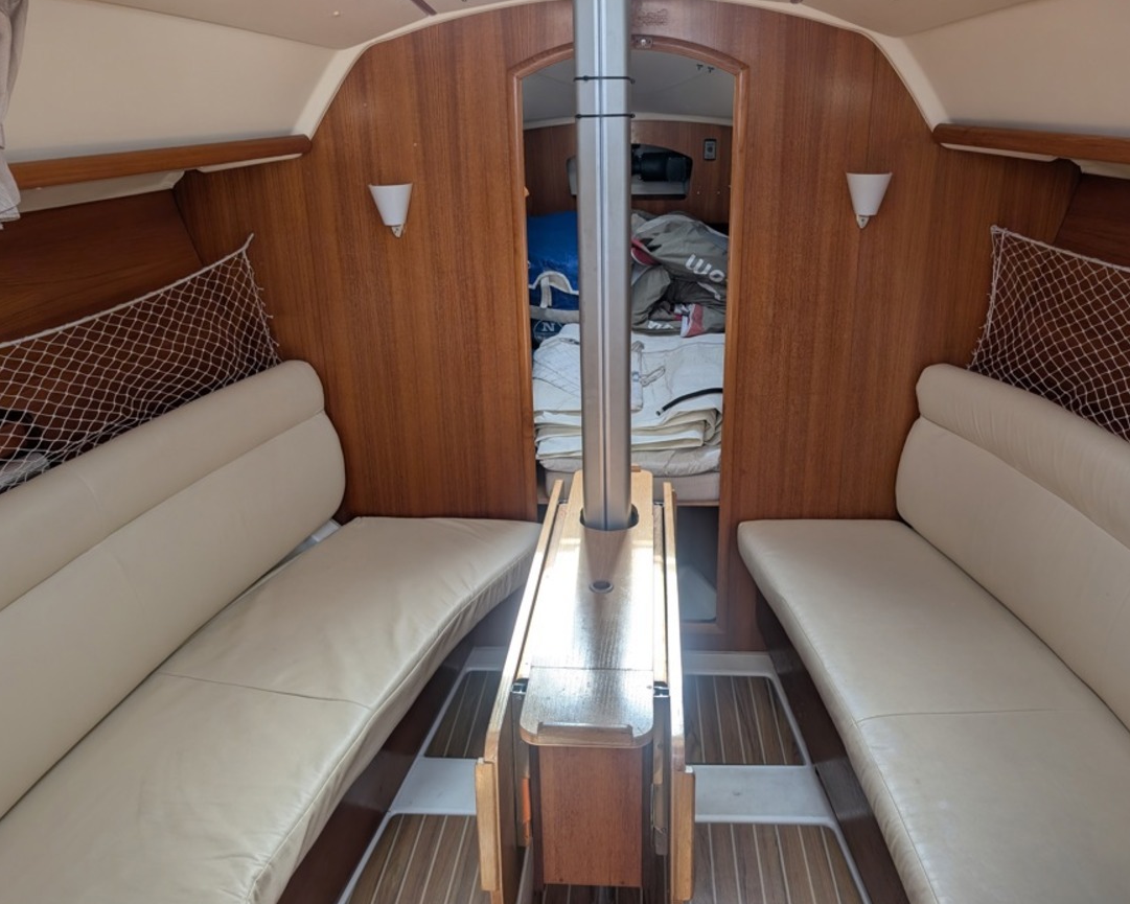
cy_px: 446
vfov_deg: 54.9
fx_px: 870
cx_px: 604
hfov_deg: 65.9
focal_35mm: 26
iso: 25
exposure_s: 1/150
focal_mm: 6.9
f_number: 1.68
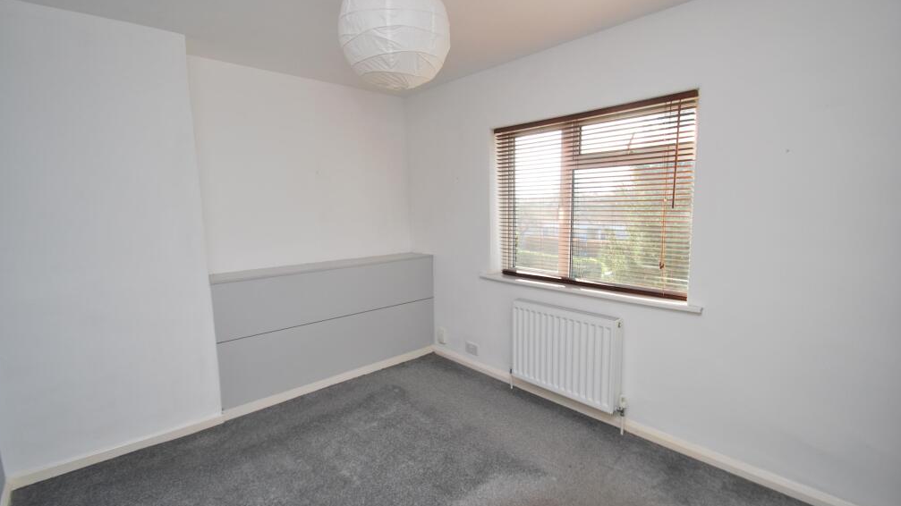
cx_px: 444
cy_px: 246
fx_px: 382
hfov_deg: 99.4
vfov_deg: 67.0
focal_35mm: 16
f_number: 5.6
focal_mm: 10
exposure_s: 1/125
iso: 180
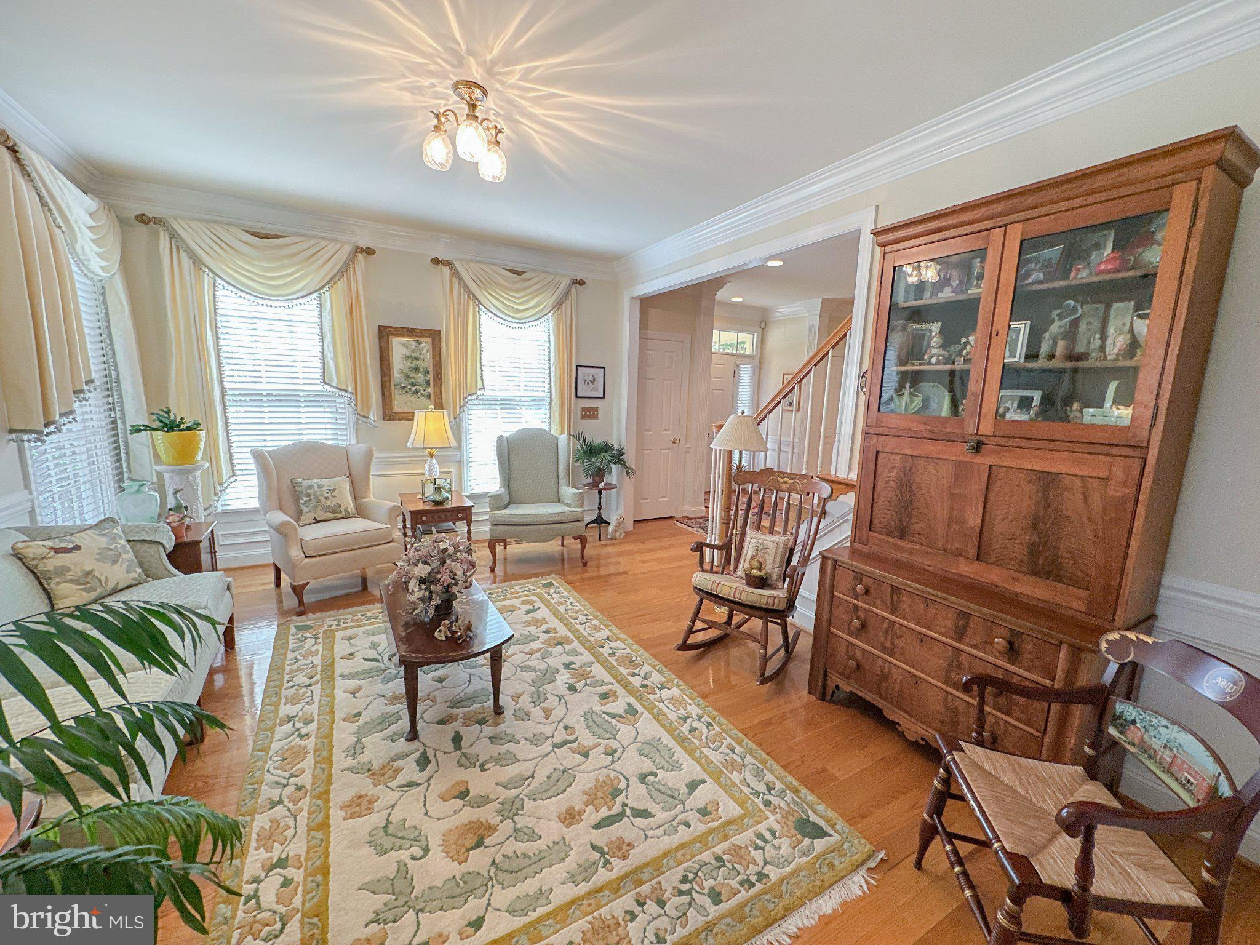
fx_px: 510
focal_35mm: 14
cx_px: 630
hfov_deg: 102.1
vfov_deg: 85.7
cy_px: 472
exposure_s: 1/120
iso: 200
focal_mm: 2.22
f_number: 2.2
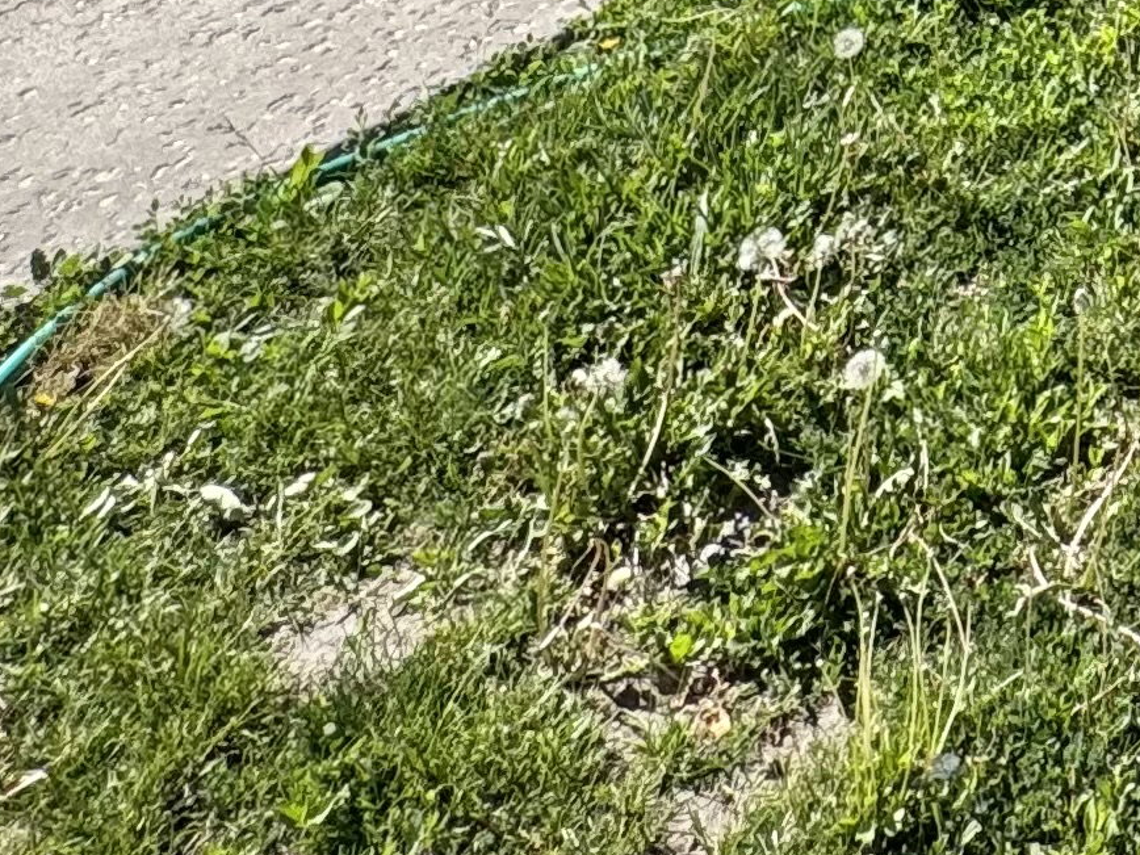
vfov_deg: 15.3
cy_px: -1081
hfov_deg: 23.5
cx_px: 1738
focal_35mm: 65
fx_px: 2141
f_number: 2.2
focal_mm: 2.22
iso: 40
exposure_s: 1/707
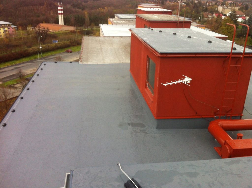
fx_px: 254
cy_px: 94
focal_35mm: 35
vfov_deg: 40.6
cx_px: 126
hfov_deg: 52.7
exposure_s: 1/120
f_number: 2.8
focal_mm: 3.85
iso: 125
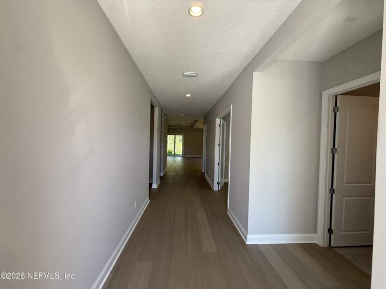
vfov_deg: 85.7
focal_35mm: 14
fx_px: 156
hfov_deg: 102.1
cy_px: 144
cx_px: 193
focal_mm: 2.22
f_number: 2.2
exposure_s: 1/120
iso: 80
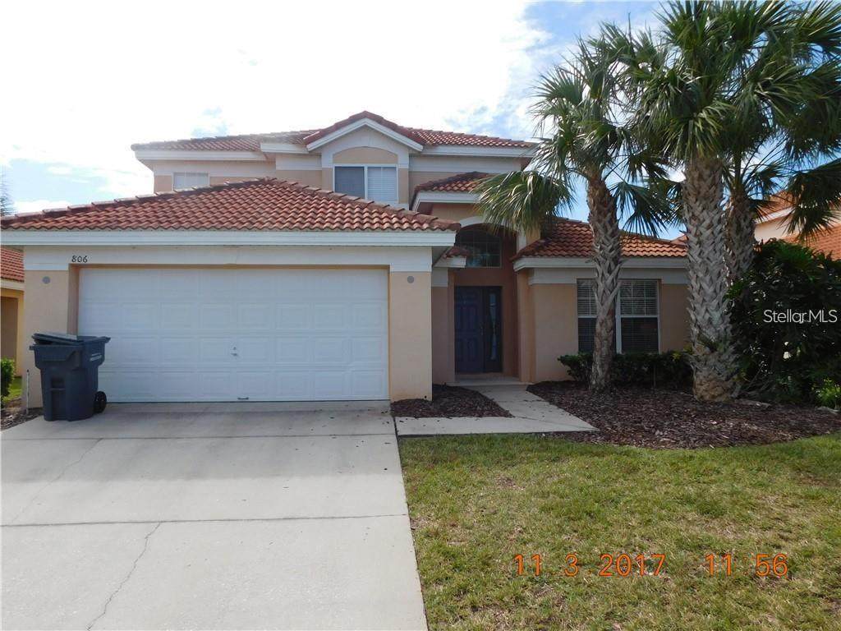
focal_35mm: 23
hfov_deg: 73.9
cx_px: 420
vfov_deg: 58.9
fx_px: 559
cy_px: 316
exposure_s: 1/1500
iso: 125
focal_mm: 4
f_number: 3
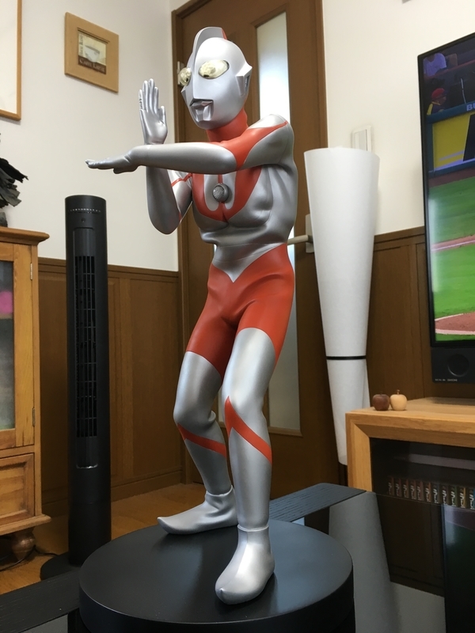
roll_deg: +1.7
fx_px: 531
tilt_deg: +4.0
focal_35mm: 29
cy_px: 316
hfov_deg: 48.2
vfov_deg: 61.7
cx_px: 238
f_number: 2.2
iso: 64
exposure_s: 1/30
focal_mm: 4.15
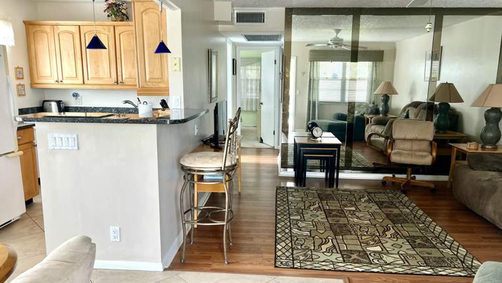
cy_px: 149
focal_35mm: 29
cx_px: 254
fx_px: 386
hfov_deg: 66.0
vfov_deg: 40.2
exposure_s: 1/121
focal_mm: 5.7
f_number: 1.5
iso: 64
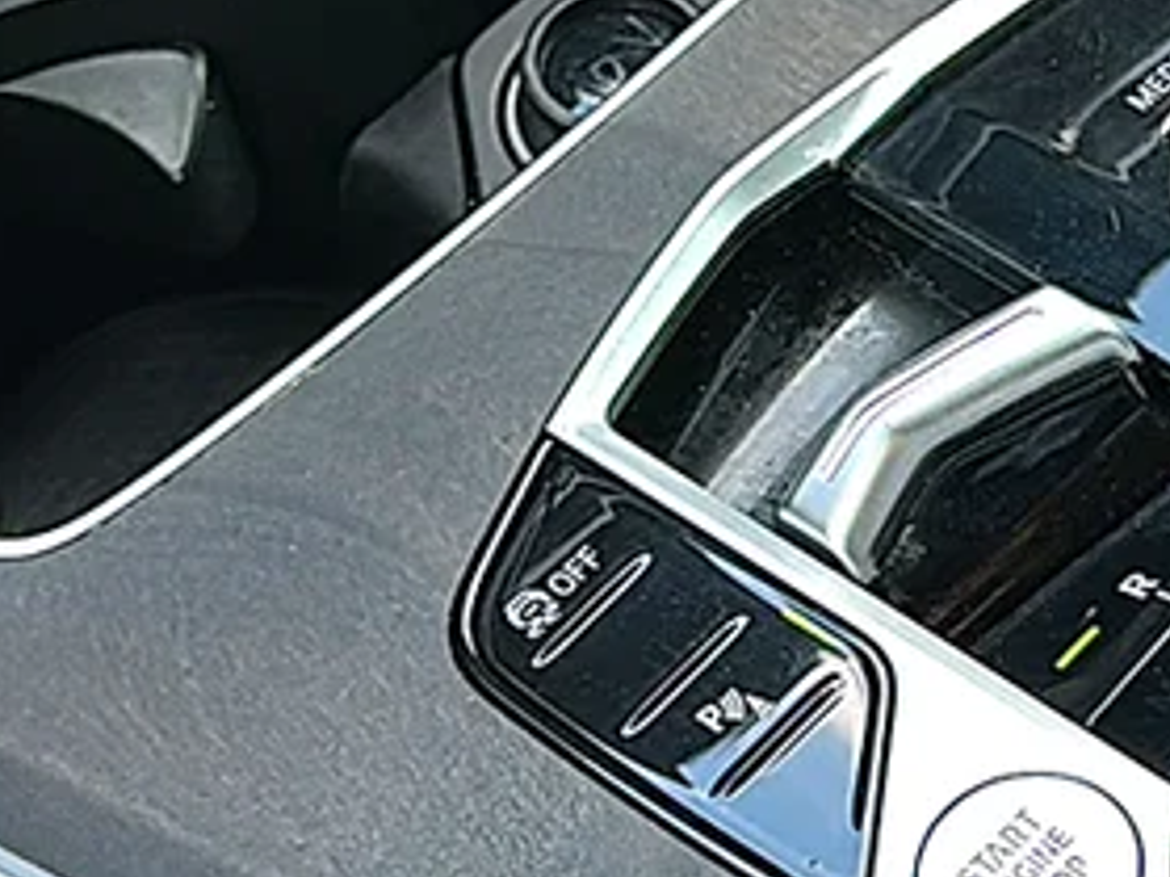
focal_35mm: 113
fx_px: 3818
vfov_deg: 13.1
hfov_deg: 16.7
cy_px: 489
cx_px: 1388
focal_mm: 6.86
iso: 64
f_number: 1.78
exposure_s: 1/140
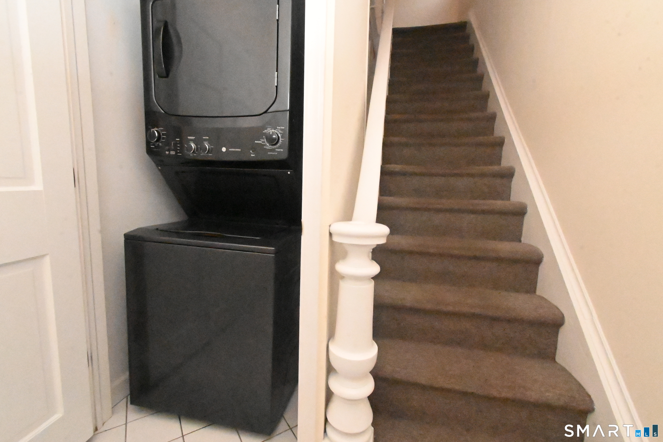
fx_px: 276
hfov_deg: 100.4
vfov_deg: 77.3
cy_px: 221
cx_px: 332
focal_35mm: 15
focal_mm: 10
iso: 51200
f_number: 20
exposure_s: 1/160
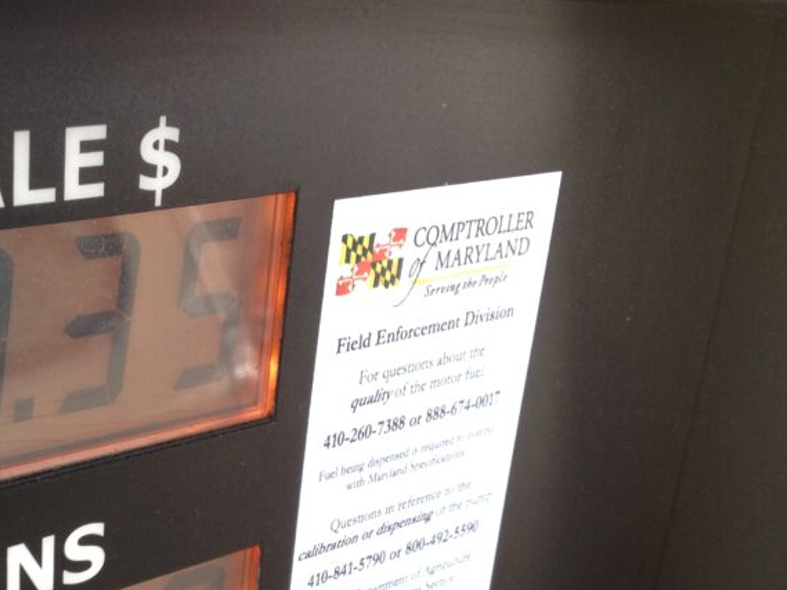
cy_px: 528
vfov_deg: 22.7
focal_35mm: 63
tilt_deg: -24.4
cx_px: 86
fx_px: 1433
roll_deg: -1.4
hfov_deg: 29.5
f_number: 2.4
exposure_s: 1/40
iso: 50
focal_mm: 4.28
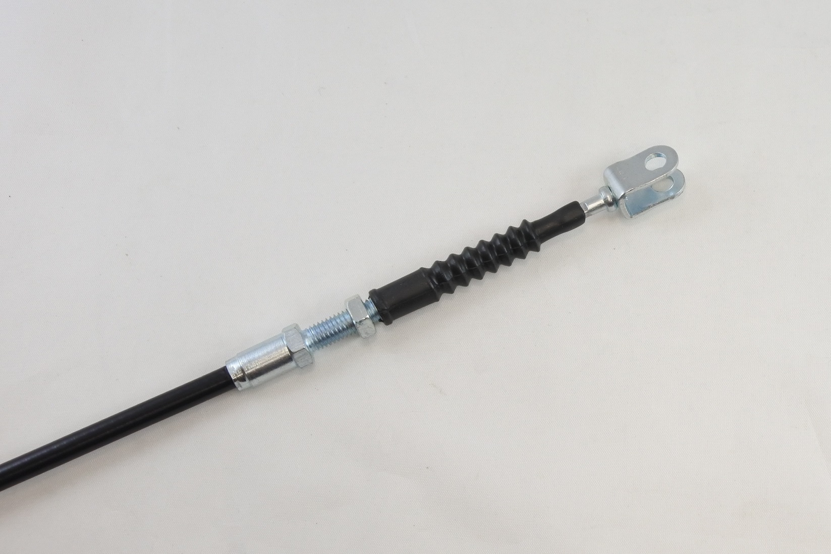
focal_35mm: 56
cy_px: 277
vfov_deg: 24.2
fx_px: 1293
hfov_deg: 35.6
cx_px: 416
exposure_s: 1/125
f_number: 4.8
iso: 450
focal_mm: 21
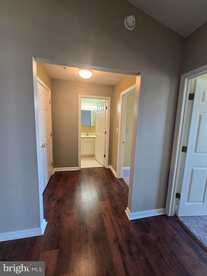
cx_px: 104
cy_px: 138
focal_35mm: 13
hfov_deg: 89.9
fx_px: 104
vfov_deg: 106.2
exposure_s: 1/60
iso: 250
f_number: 2.2
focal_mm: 2.2
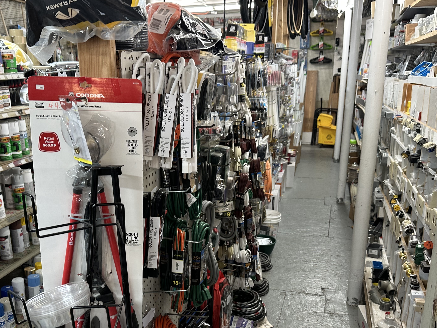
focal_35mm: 35
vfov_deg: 40.1
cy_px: 225
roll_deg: +0.9
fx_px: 442
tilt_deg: -18.1
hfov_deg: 52.4
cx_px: 185
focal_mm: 6.86
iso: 125
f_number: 1.78
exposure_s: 1/60
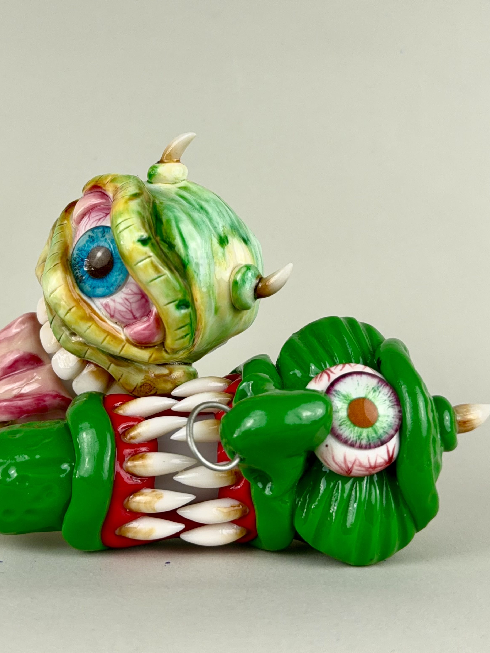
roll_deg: -1.1
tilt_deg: -5.1
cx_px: 190
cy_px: 267
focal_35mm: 43
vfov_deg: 43.7
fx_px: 811
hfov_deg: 33.5
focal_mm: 6.76
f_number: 1.78
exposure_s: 1/125
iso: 50
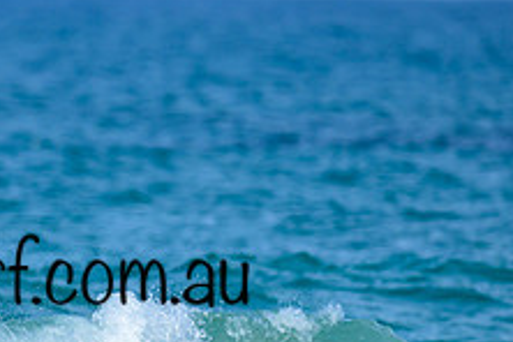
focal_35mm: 2090
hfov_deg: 1.0
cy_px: 251
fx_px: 29780
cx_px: 5
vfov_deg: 0.7
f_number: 6.3
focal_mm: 800
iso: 250
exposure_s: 1/2000
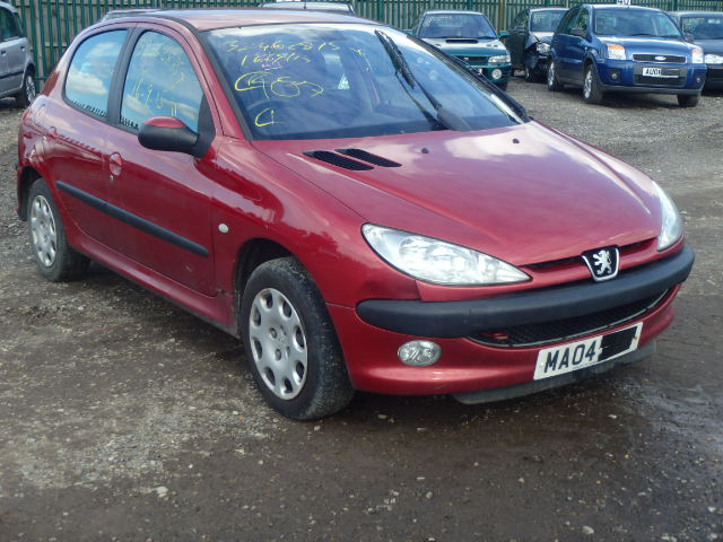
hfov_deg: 41.2
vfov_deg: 31.5
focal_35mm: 46
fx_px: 961
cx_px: 362
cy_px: 271
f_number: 4.9
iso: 125
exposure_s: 1/200
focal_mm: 8.3
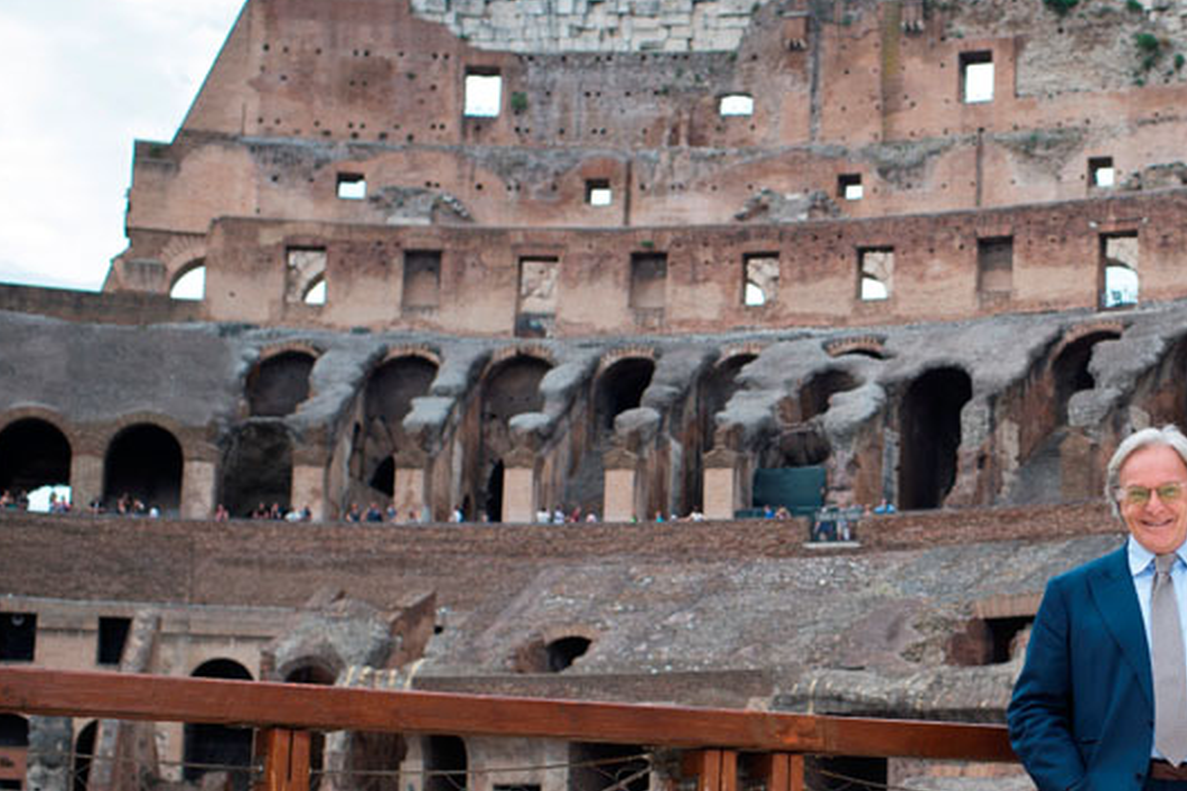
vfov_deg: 20.5
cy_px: 569
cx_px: 1039
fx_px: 2175
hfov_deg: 29.4
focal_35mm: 66
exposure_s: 1/320
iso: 50
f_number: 4
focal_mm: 35
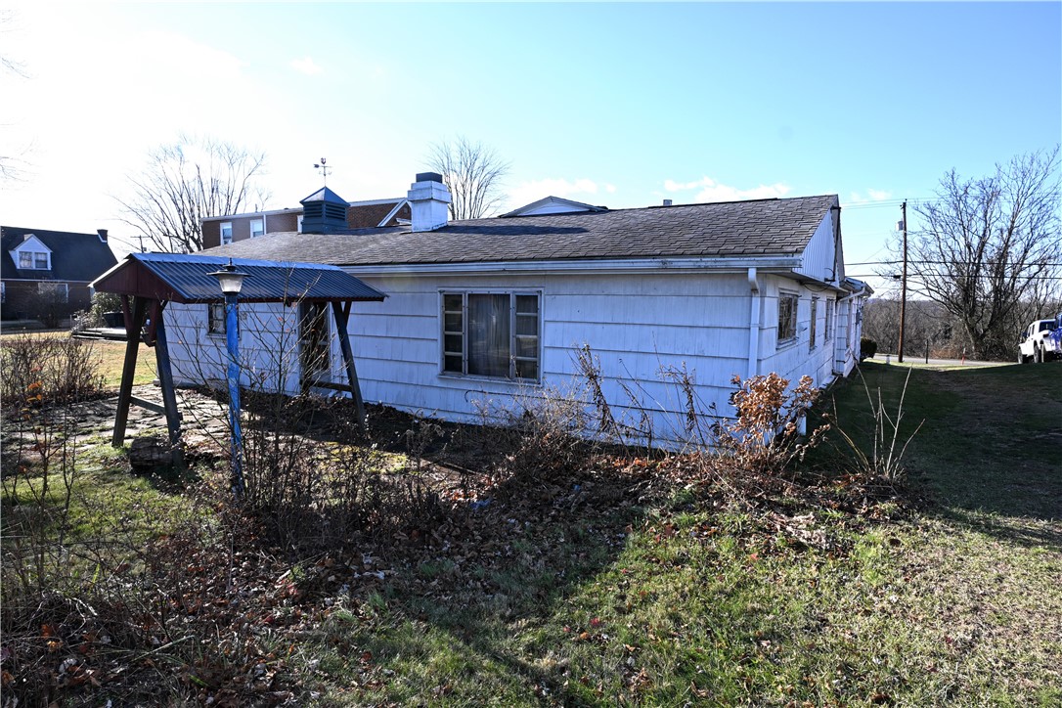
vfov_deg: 59.5
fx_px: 619
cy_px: 354
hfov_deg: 81.2
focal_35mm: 21
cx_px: 531
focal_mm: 14
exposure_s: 1/160
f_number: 8
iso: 160
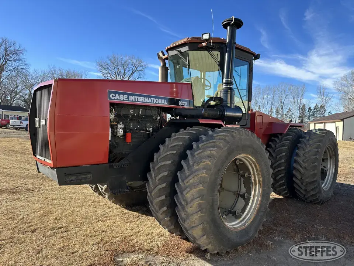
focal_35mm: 24
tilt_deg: -4.1
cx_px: 177
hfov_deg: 71.6
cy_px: 133
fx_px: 245
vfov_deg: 56.8
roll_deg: -1.2
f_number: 1.78
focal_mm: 6.86
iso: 80
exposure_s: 1/1949
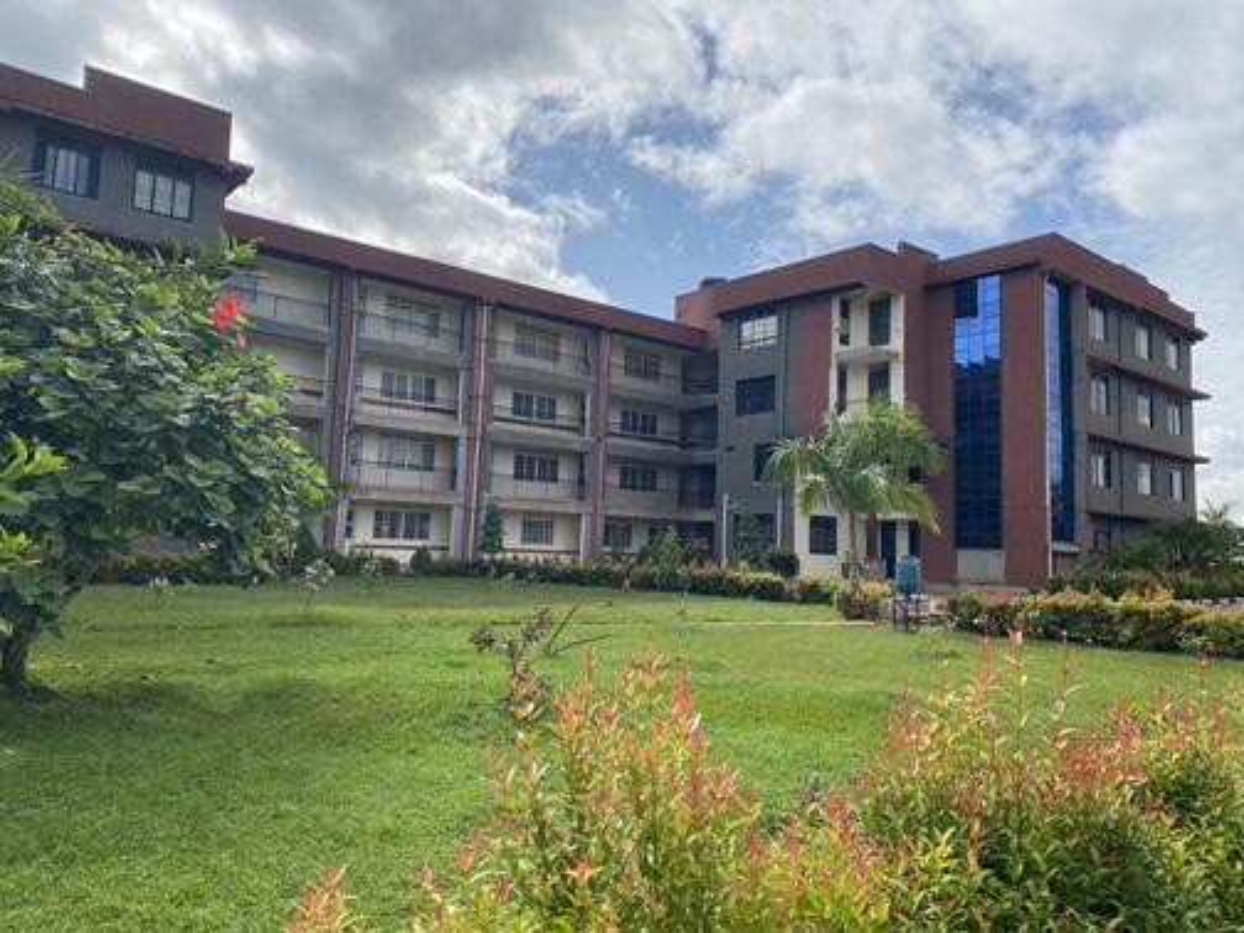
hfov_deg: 67.3
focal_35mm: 26
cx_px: 622
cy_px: 466
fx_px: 934
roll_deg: -3.1
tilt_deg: +6.2
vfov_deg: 53.1
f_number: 1.8
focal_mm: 4.25
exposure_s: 1/4274
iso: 32
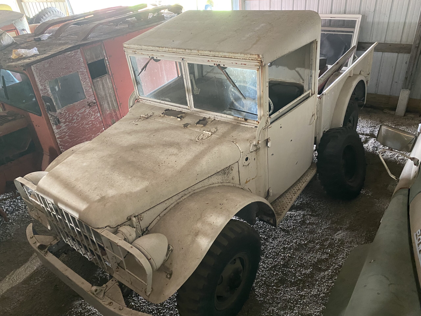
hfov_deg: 67.3
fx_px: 316
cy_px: 158
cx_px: 210
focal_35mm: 26
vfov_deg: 53.1
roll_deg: +5.3
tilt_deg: -30.7
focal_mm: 4.25
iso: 500
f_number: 1.8
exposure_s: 1/30
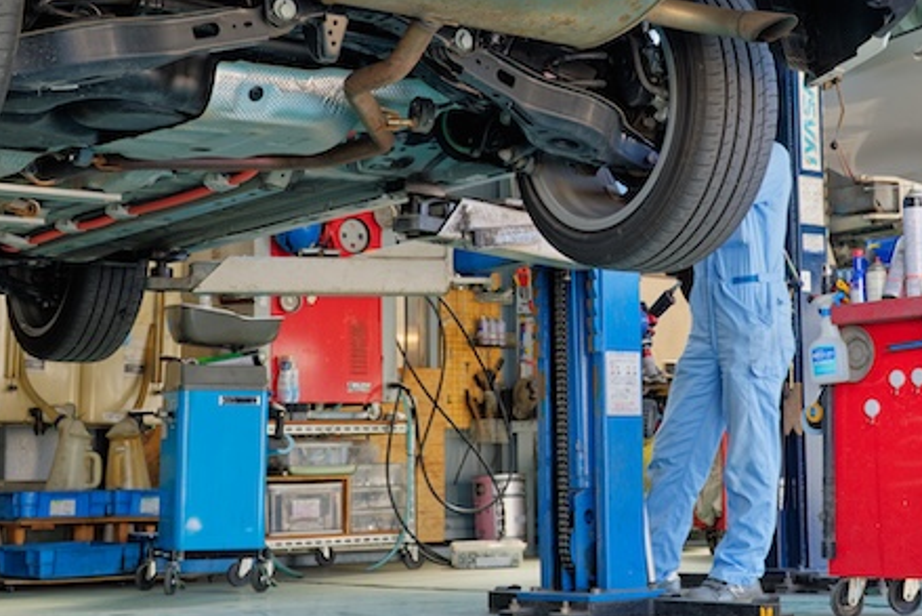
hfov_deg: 28.1
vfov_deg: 19.2
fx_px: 1819
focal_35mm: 71
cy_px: 220
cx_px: 659
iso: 320
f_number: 7.1
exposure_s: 1/25
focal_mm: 39
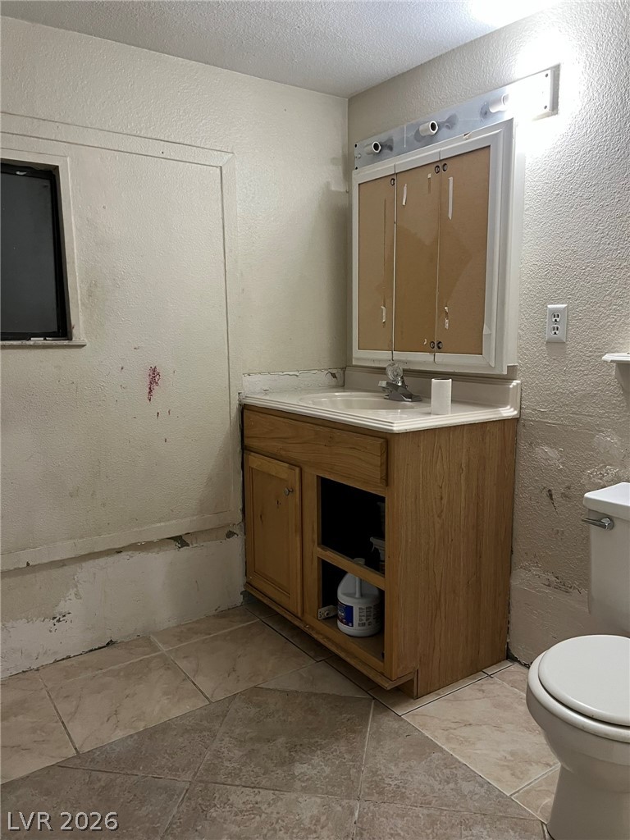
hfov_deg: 53.1
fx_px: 631
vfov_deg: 67.3
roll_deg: -0.5
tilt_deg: -8.2
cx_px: 315
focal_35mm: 26
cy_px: 420
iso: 320
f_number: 1.5
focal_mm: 5.7
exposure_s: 1/60
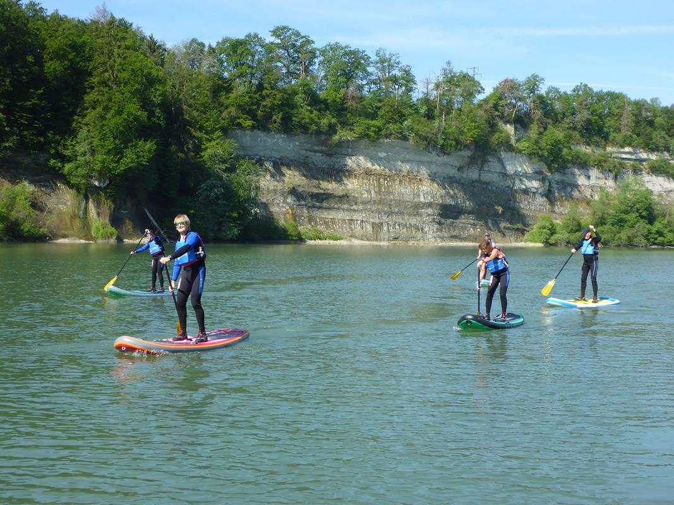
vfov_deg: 28.6
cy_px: 252
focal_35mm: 51
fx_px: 993
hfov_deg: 37.5
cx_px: 337
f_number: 4.7
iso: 160
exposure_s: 1/500
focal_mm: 9.1
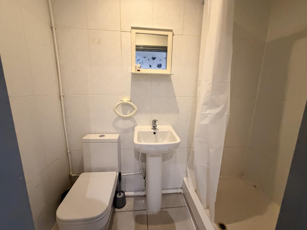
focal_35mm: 14
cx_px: 154
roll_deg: -1.0
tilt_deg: -11.1
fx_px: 124
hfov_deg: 102.1
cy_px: 115
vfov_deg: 85.7
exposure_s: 1/50
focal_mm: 2.22
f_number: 2.2
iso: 1000
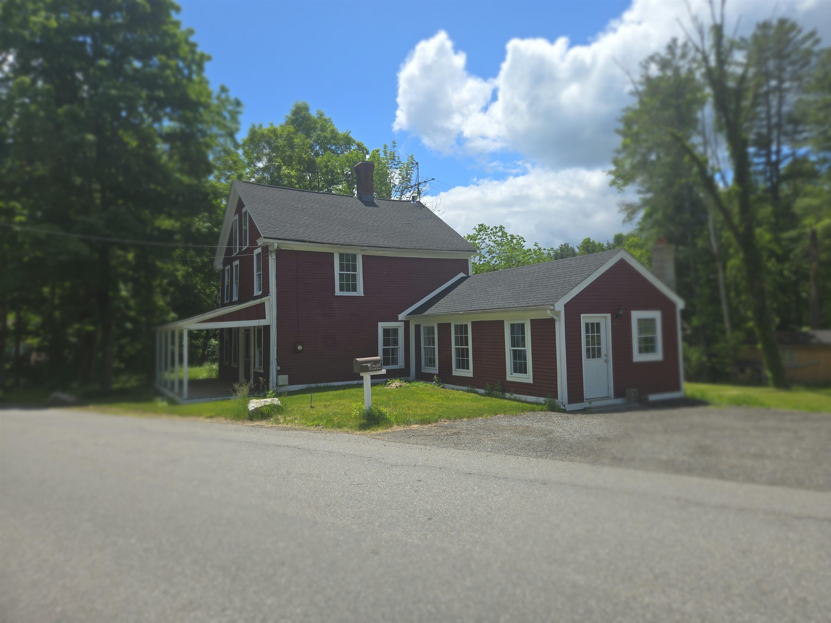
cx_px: 416
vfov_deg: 58.9
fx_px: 552
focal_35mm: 23
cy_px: 312
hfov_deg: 73.9
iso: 25
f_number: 1.8
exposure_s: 1/2043
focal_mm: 5.4
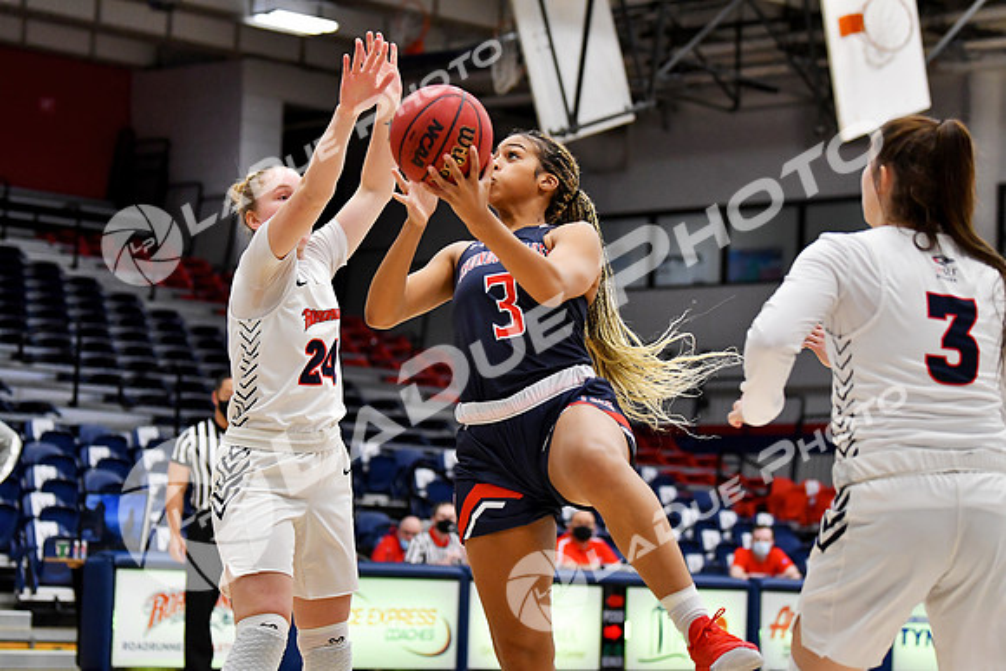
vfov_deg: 13.0
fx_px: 2935
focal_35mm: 105
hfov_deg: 19.5
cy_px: 336
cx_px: 503
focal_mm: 70
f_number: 2.8
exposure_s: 1/1000
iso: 2500
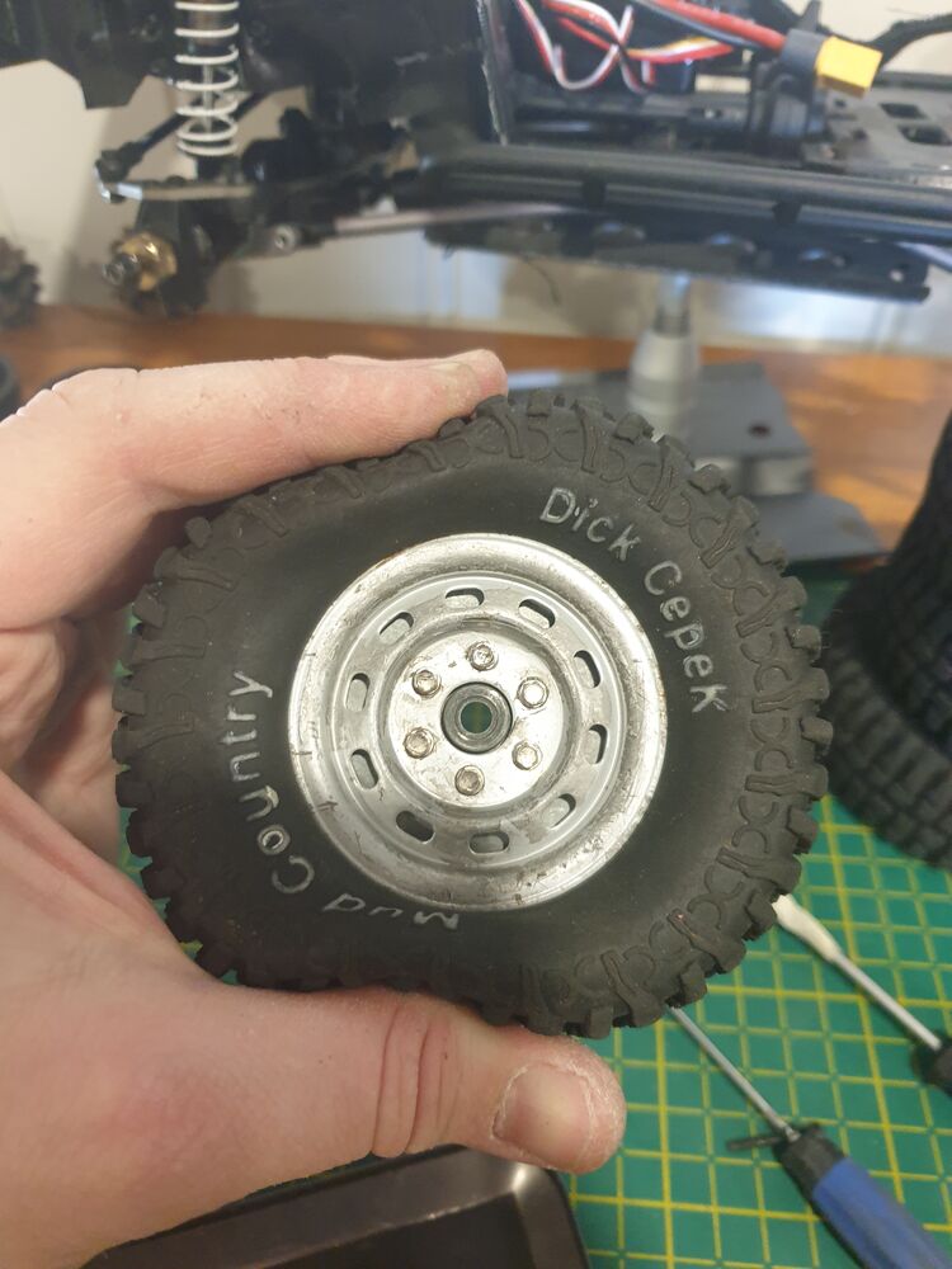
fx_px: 953
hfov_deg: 53.1
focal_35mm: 26
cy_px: 634
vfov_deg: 67.3
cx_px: 476
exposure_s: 1/33
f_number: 1.5
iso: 320
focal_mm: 4.3
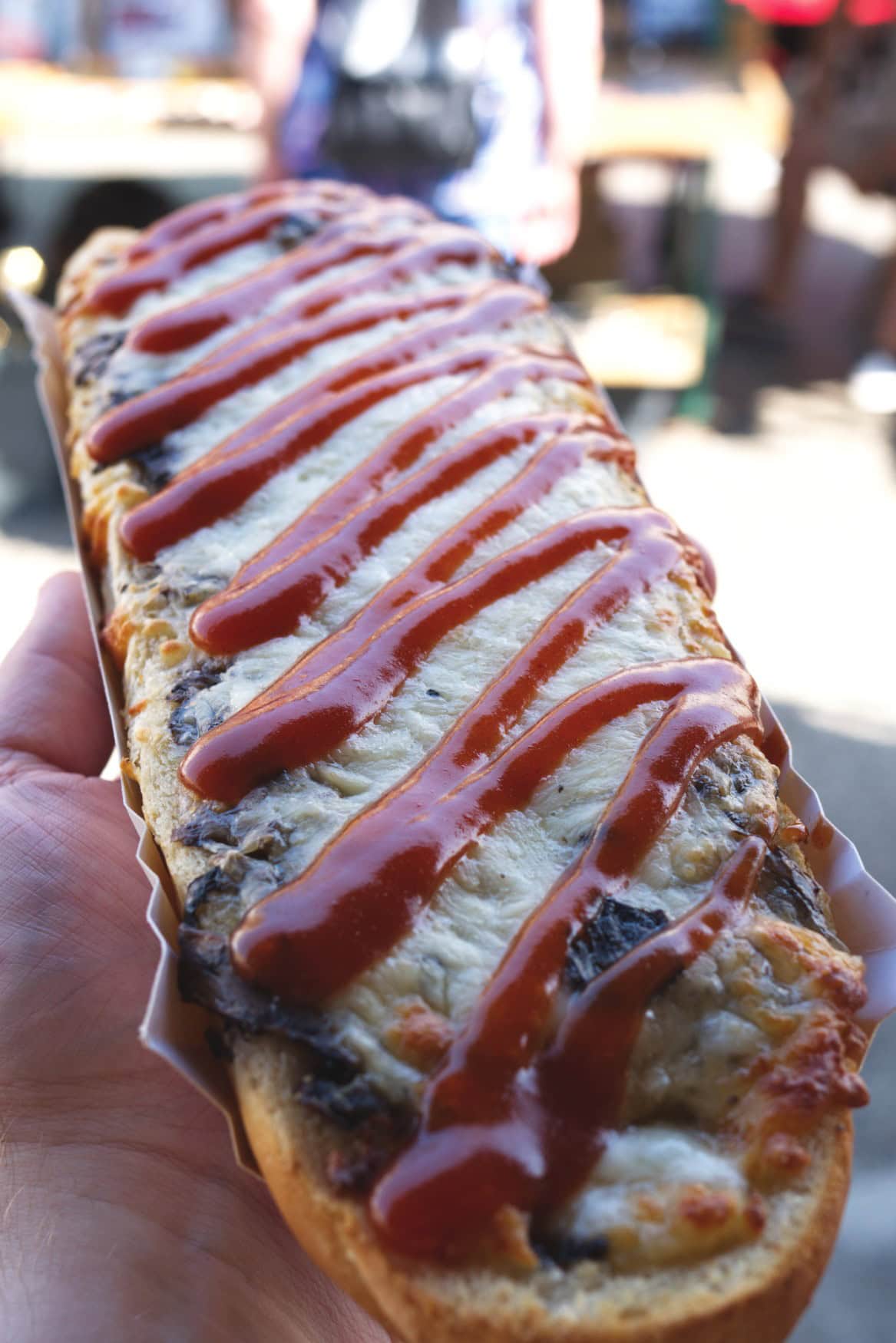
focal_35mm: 52
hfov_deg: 26.0
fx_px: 1941
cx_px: 448
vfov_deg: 38.2
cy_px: 672
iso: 800
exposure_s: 1/320
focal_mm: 35
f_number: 7.1
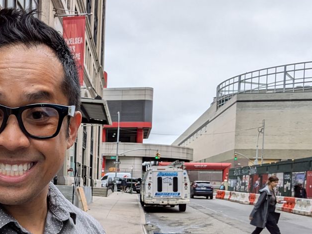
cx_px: 31
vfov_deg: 32.5
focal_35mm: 43
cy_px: 194
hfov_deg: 40.5
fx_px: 388
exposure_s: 1/569
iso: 47
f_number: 2.2
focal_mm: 2.74
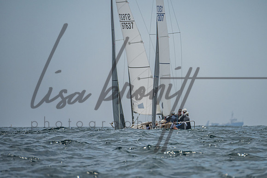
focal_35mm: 518
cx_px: 153
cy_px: 91
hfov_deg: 4.0
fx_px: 3845
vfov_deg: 2.7
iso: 500
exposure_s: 1/4000
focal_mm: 400
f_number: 8
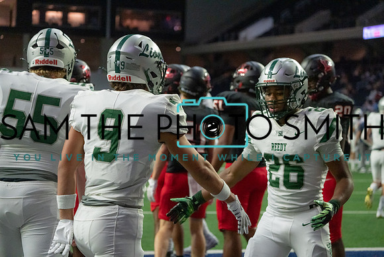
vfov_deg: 13.7
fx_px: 1067
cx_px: 192
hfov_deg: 20.4
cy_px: 128
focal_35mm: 100
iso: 10000
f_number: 4.5
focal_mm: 100
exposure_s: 1/1000
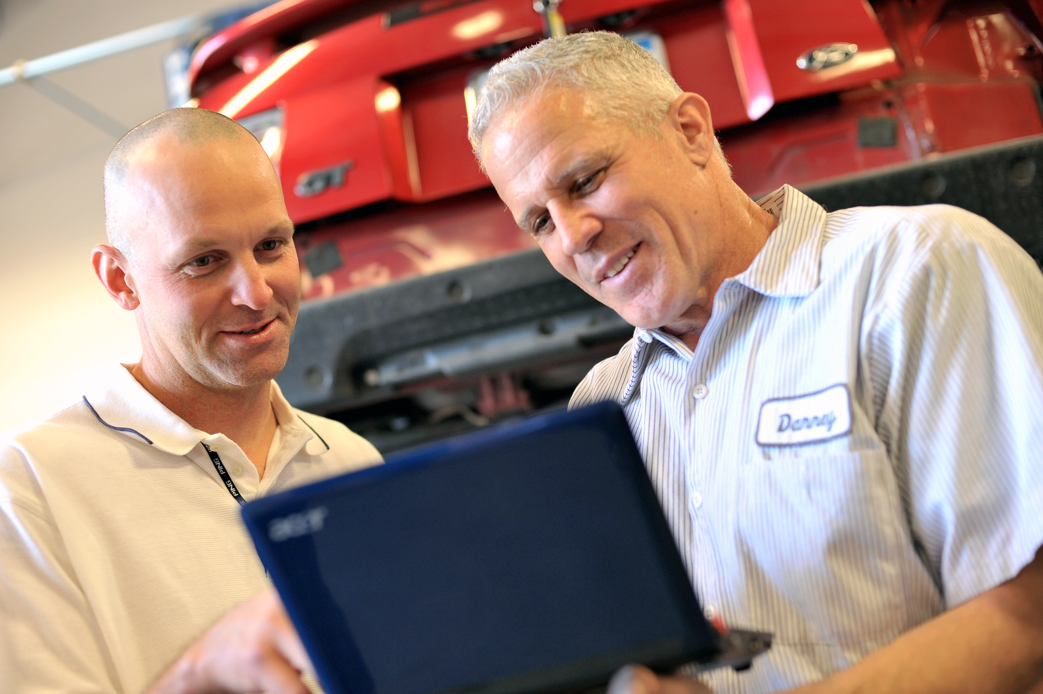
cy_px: 347
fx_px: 1448
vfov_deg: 27.0
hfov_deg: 39.6
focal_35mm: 50
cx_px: 522
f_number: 2.5
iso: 560
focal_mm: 50
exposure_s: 1/125
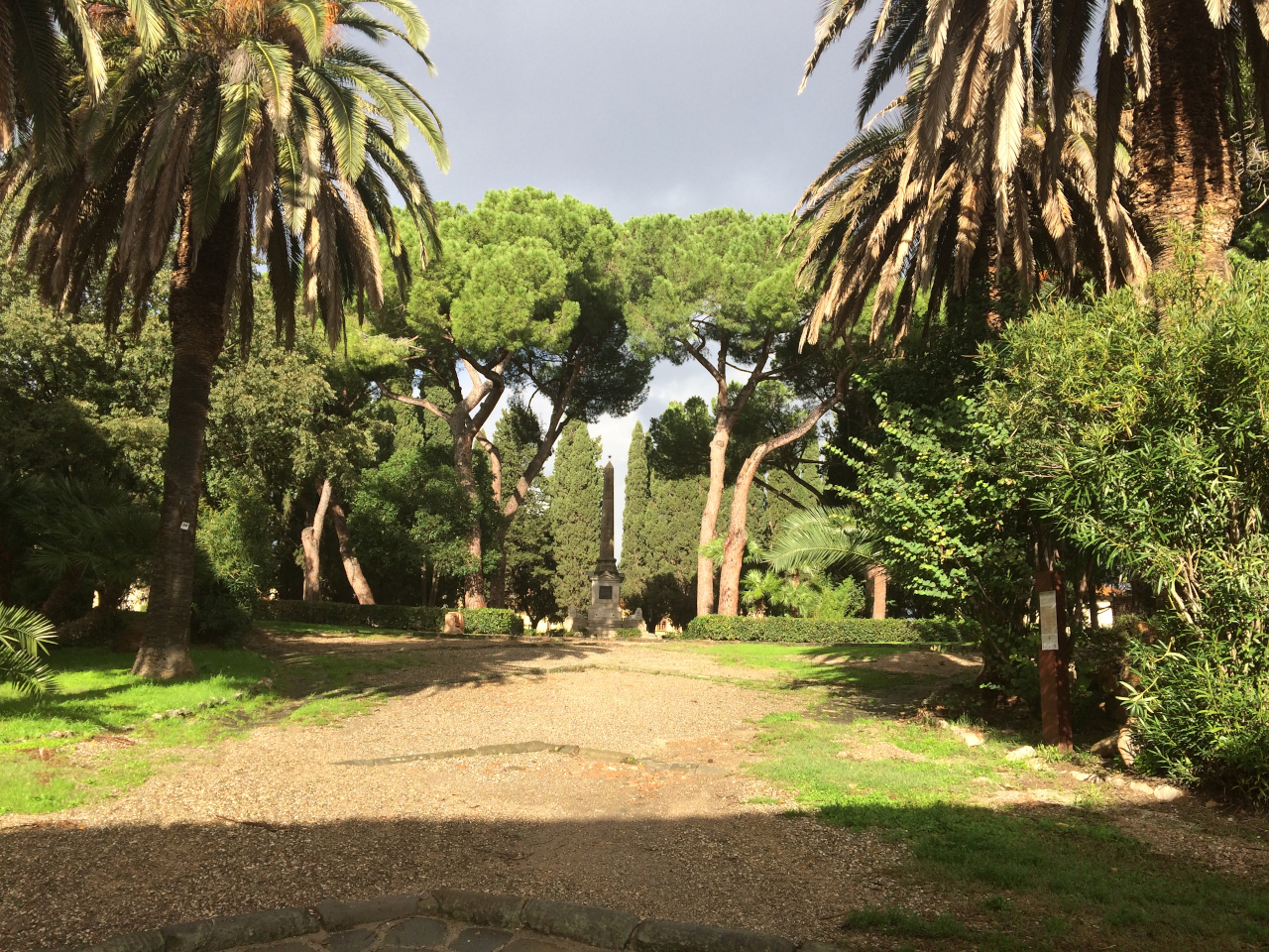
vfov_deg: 48.2
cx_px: 634
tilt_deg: +10.6
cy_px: 476
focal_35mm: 29
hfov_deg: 61.7
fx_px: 1063
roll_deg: -1.1
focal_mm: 4.15
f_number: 2.2
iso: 32
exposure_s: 1/855
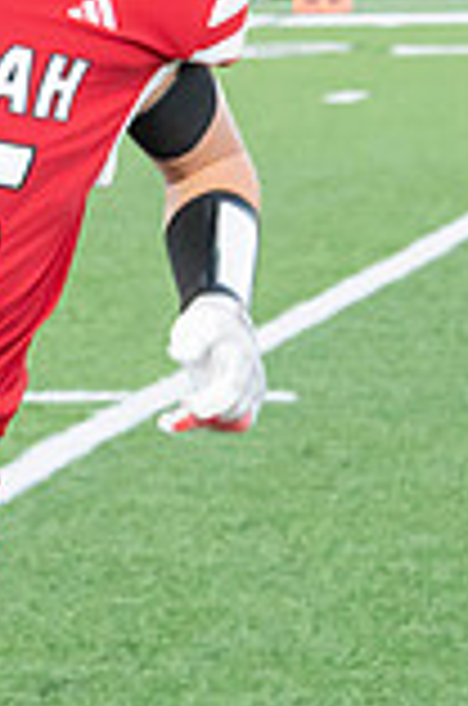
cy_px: 182
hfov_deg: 3.5
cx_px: -14
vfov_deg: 5.3
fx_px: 7619
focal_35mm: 389
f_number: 9
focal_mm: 105
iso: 8000
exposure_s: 1/400
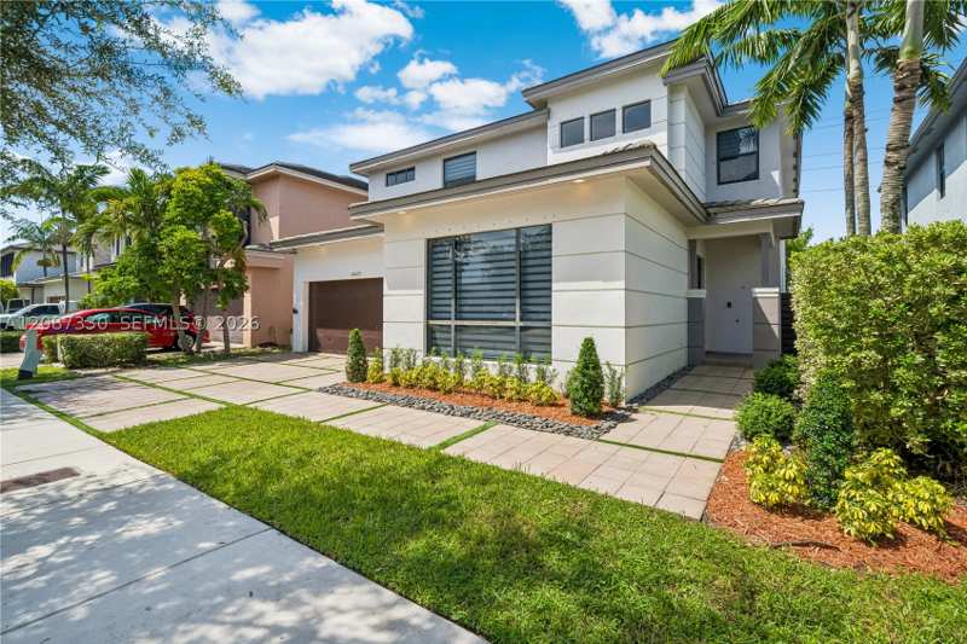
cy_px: 322
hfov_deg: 100.4
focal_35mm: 15
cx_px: 484
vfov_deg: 77.3
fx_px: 403
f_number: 11
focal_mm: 15
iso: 100
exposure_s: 1/160
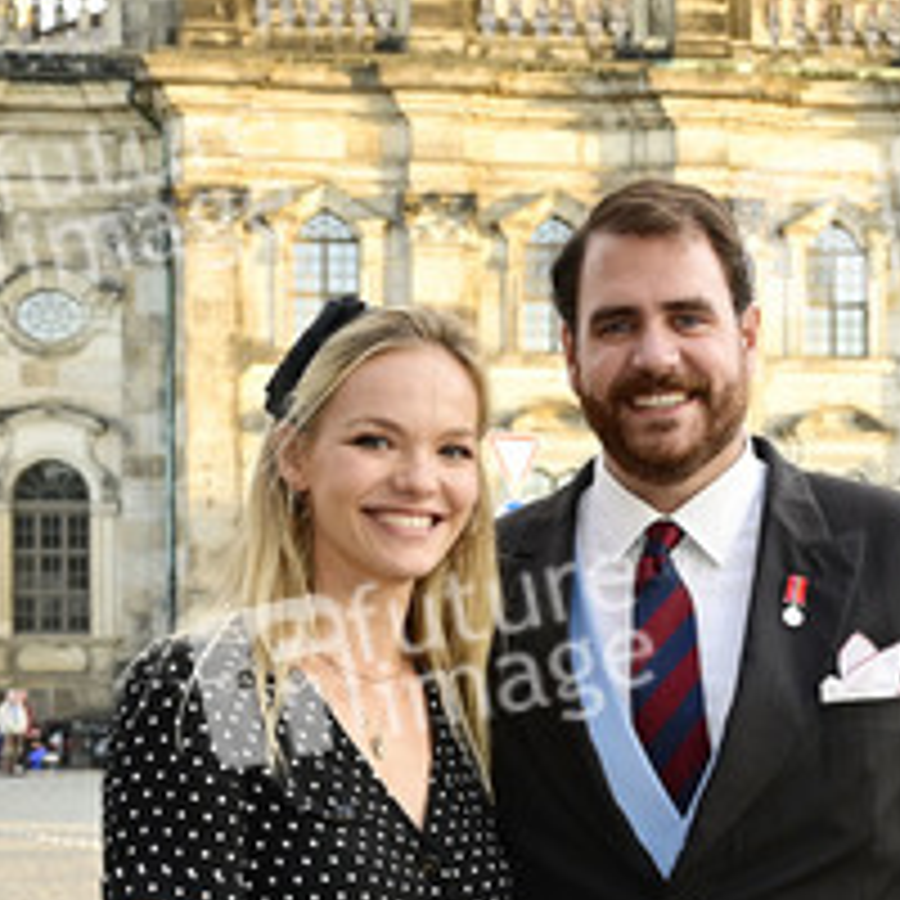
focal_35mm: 51
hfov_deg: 33.3
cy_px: 886
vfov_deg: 31.1
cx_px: 554
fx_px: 1500
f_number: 5.6
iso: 800
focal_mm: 30
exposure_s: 1/160
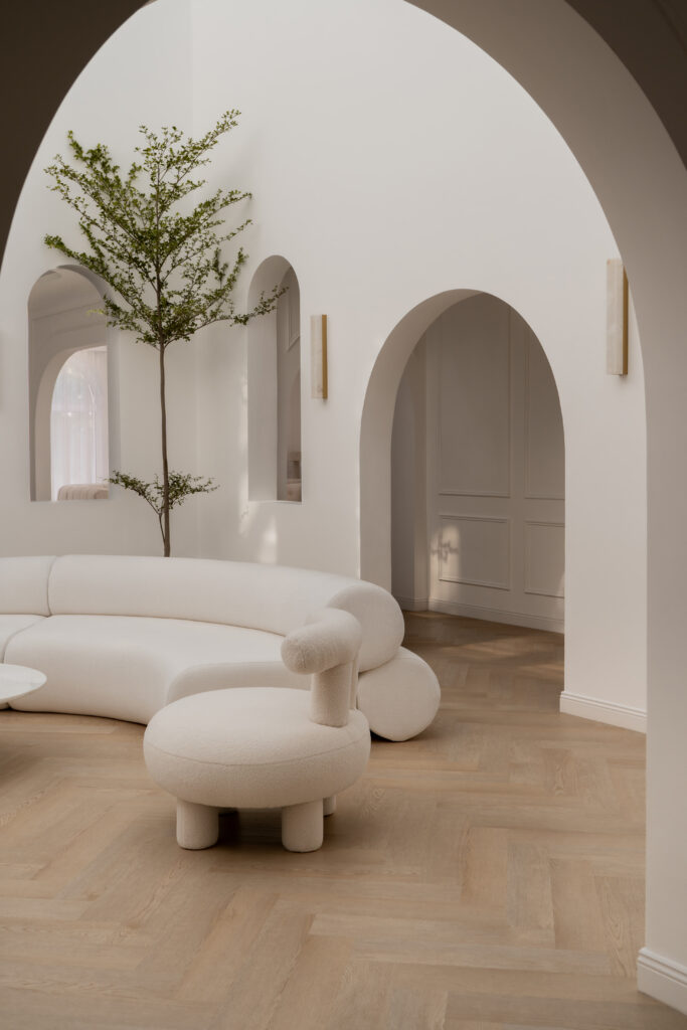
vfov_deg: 53.1
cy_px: 515
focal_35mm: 36
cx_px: 344
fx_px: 1030
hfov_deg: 36.9
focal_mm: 36
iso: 200
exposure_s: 1/50
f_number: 8
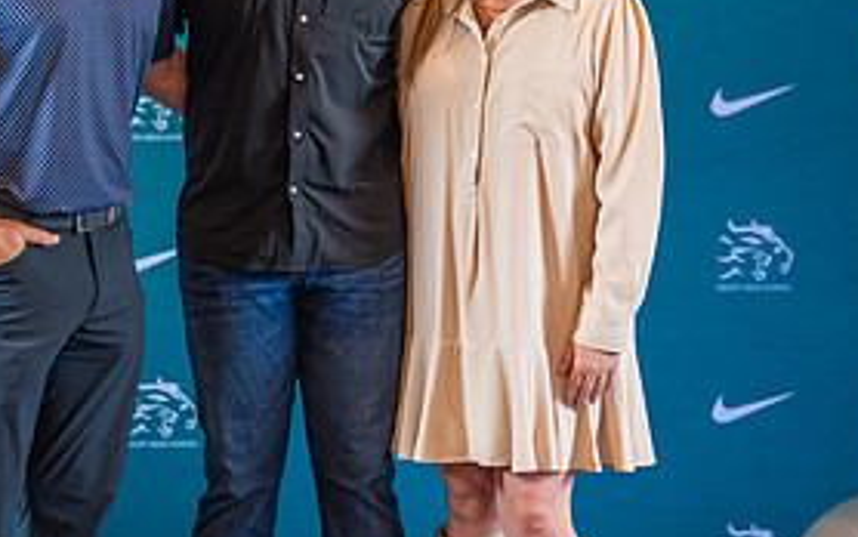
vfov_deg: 10.7
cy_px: 275
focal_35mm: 122
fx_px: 2854
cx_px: 325
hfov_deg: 17.1
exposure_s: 1/320
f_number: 1.2
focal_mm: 50
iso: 1000
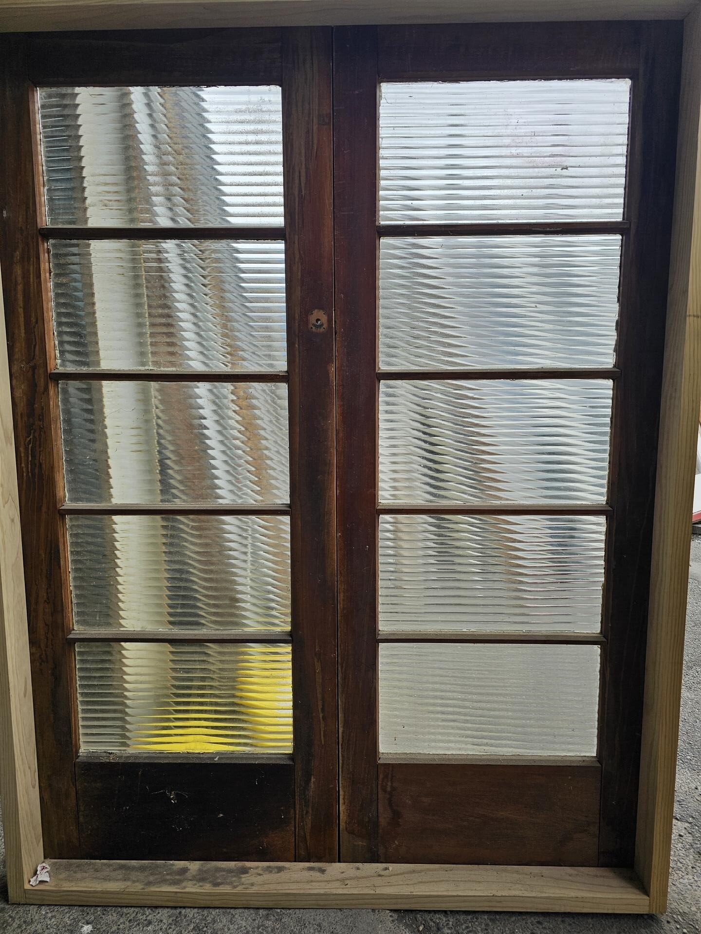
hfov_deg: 58.9
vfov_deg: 73.9
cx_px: 350
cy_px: 467
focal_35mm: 23
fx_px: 621
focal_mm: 6.3
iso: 16
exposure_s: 1/504
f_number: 1.7
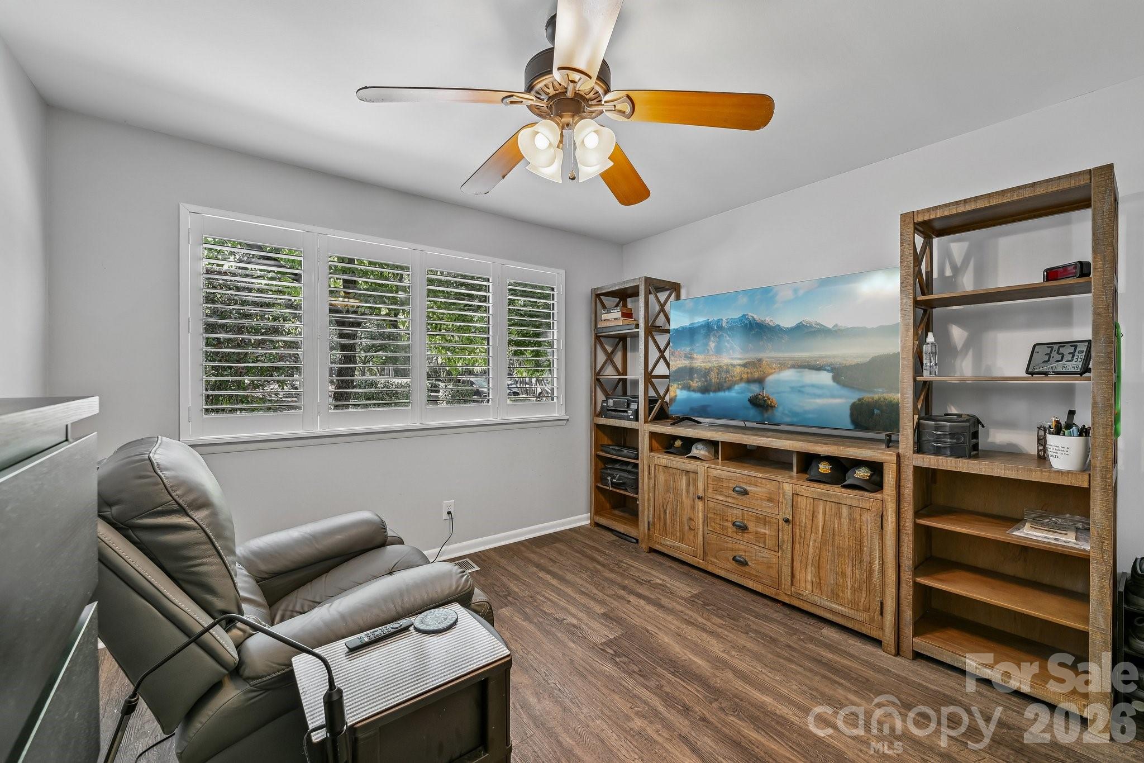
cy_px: 382
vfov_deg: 81.2
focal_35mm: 14
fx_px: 445
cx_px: 572
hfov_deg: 104.3
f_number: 8
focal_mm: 14
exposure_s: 1/6
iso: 400
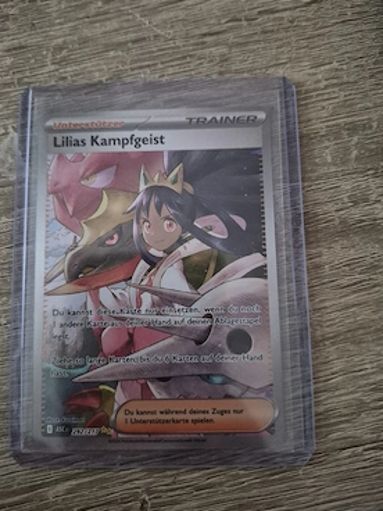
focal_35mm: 25
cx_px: 178
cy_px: 257
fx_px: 369
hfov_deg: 54.8
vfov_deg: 69.4
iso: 1600
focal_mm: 5.4
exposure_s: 1/40
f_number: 1.8
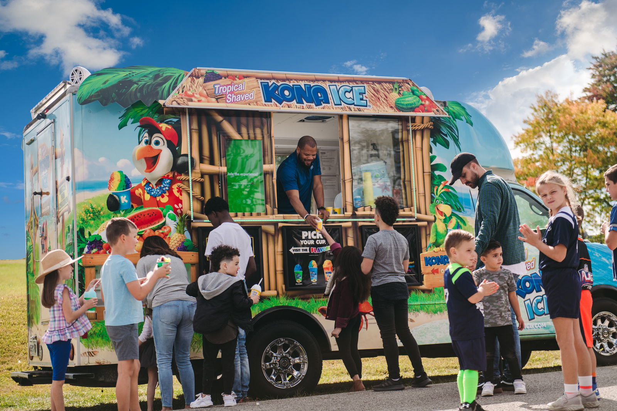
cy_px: 206
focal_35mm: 70
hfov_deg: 28.8
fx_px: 1199
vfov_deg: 19.4
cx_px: 308
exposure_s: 1/2500
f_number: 2.8
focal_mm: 70
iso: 100
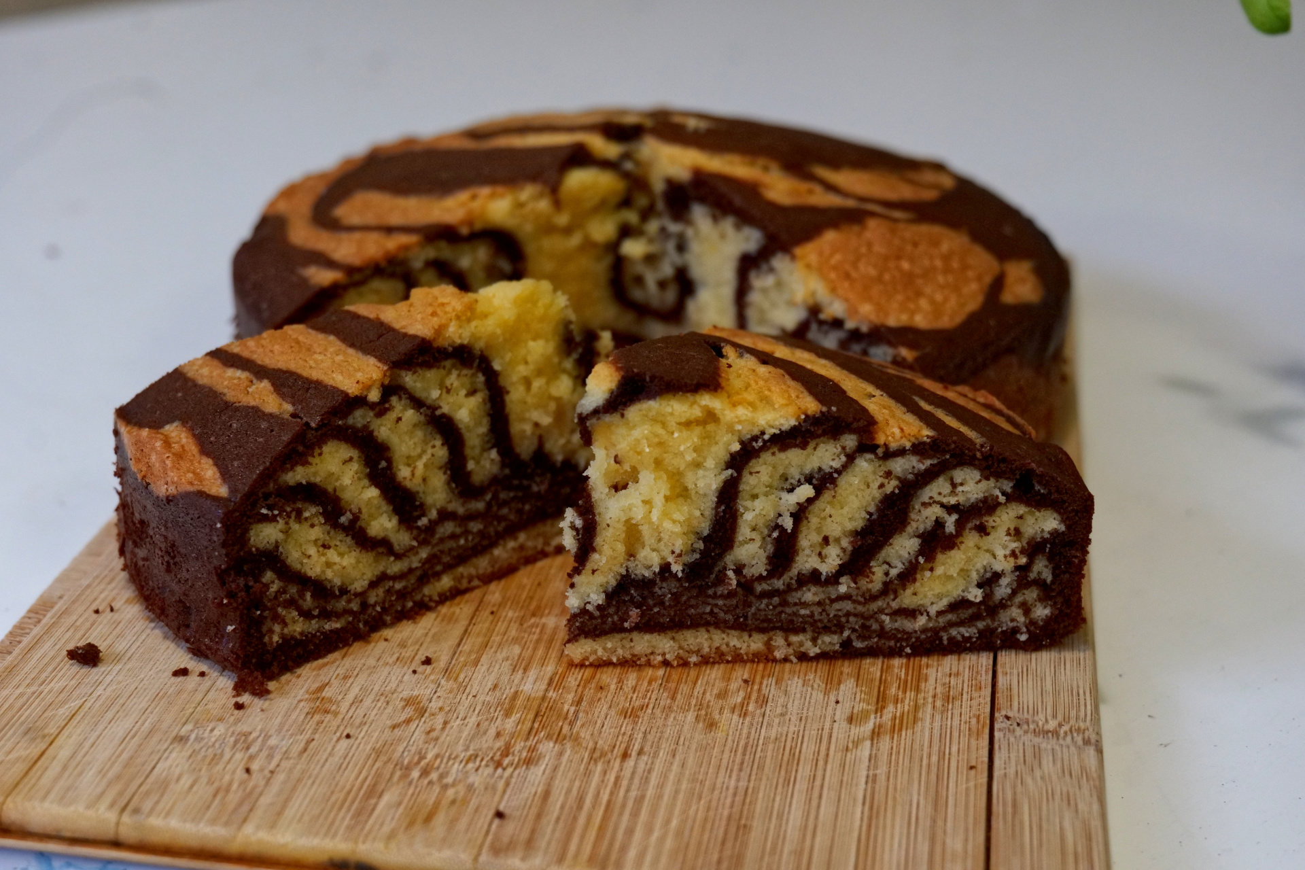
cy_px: 435
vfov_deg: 22.6
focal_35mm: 60
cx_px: 652
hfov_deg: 33.4
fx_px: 2175
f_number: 7.1
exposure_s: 1/60
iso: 5000
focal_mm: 60
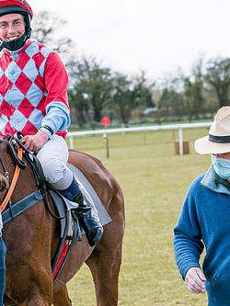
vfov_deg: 12.9
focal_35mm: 153
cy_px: 148
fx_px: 1355
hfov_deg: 9.6
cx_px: -27
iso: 400
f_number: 5
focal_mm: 74
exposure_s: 1/1600
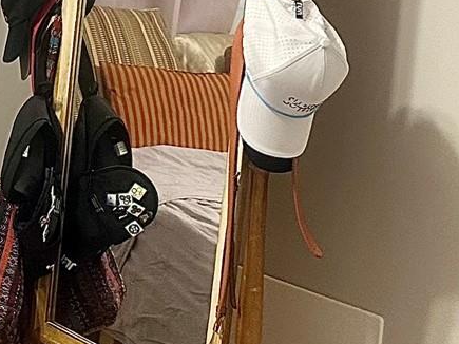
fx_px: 1498
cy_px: -12
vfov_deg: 12.9
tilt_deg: -6.7
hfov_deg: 15.5
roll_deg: -3.2
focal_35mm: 113
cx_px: -300
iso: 320
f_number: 1.78
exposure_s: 1/60
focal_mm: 6.86
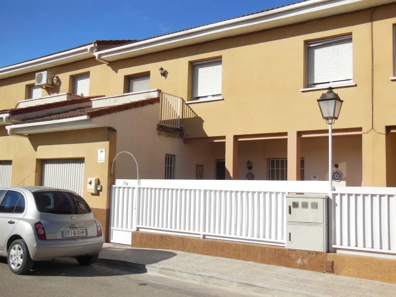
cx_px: 198
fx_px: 446
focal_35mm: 39
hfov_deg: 47.9
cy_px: 148
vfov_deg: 36.8
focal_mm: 6.9
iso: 125
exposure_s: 1/1250
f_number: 4.1
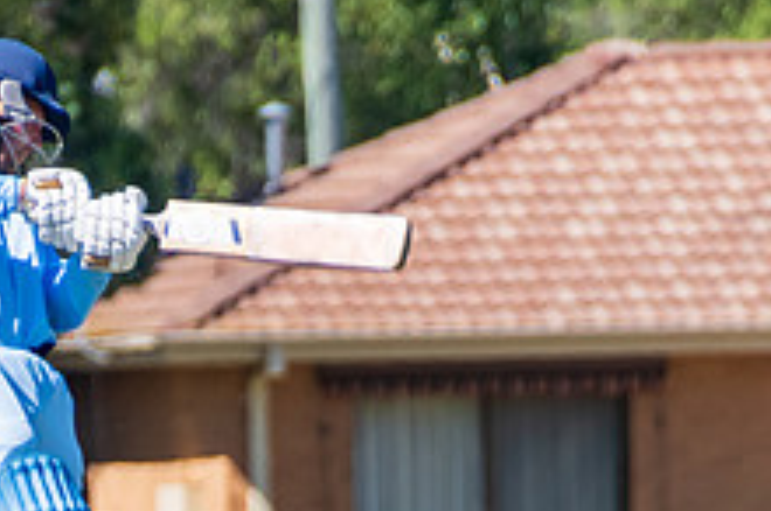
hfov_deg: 1.0
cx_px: 274
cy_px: 642
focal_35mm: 2085
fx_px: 44588
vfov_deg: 0.7
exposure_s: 1/1250
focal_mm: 400
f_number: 7.1
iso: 320
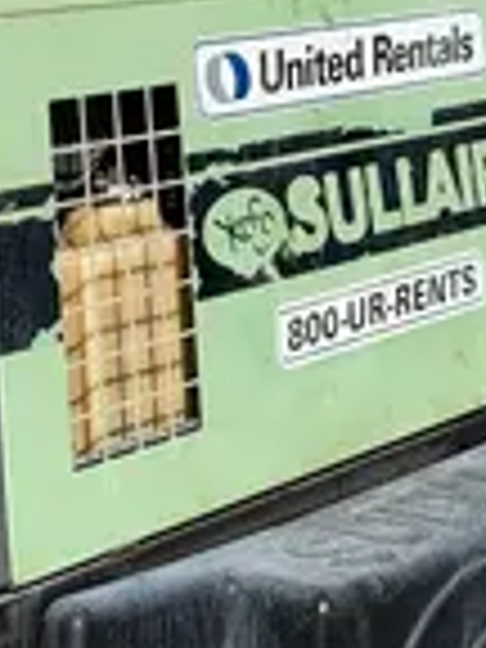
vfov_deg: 14.9
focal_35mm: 132
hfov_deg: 11.2
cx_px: 423
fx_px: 2471
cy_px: 290
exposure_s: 1/2364
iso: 25
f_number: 1.8
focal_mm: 4.25
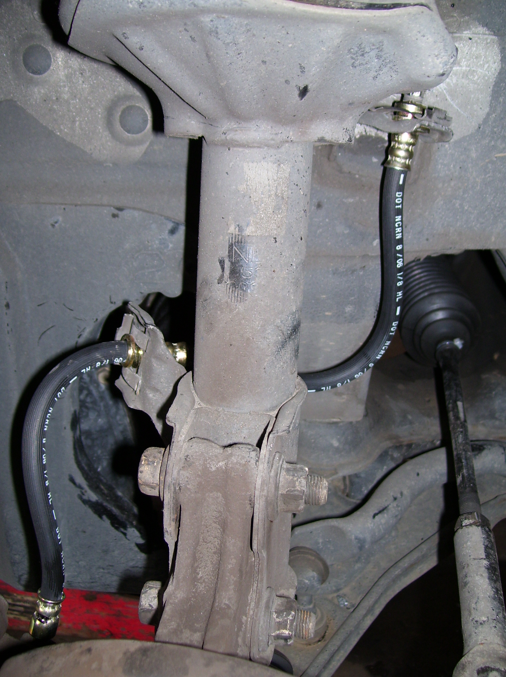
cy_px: 338
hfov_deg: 38.6
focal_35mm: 37
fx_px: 722
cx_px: 253
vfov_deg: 50.2
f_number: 2.7
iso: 80
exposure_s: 1/60
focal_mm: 6
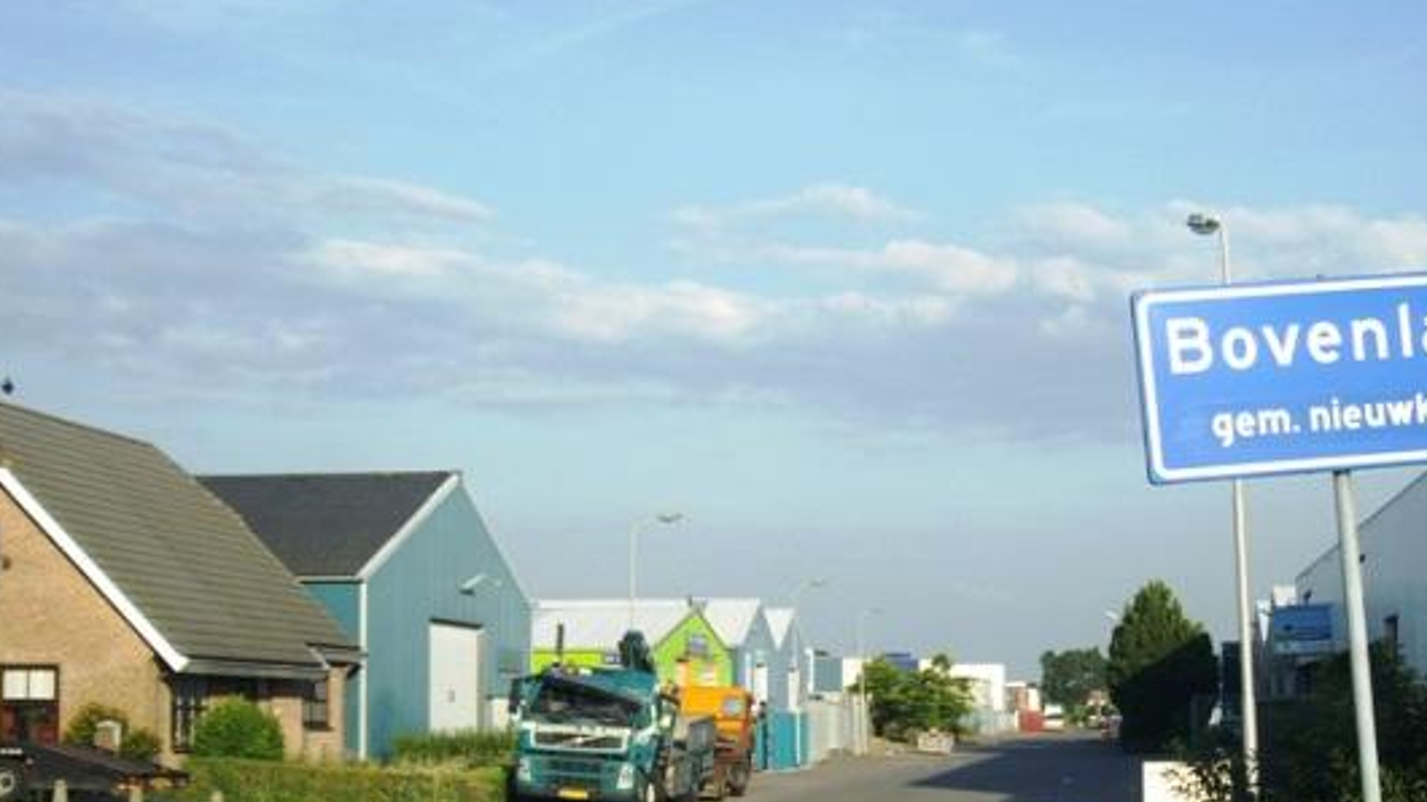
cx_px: 800
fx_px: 1892
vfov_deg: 23.7
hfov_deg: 41.3
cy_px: 619
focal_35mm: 50
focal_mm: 7.9
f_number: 2.8
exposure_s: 1/500
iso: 64
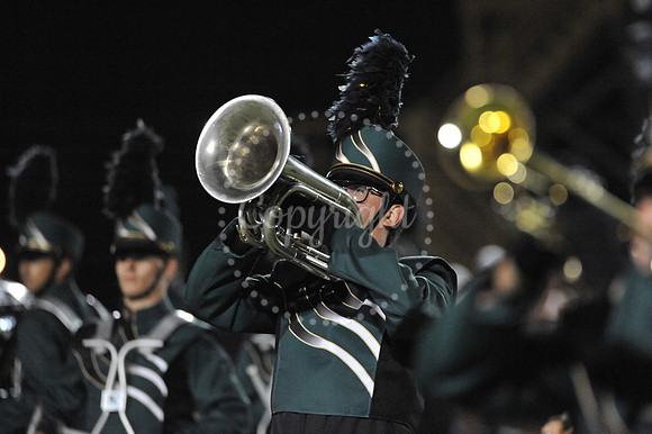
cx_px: 326
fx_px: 8326
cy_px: 217
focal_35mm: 460
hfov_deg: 4.5
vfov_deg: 3.0
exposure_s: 1/160
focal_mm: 460
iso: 6400
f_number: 6.3
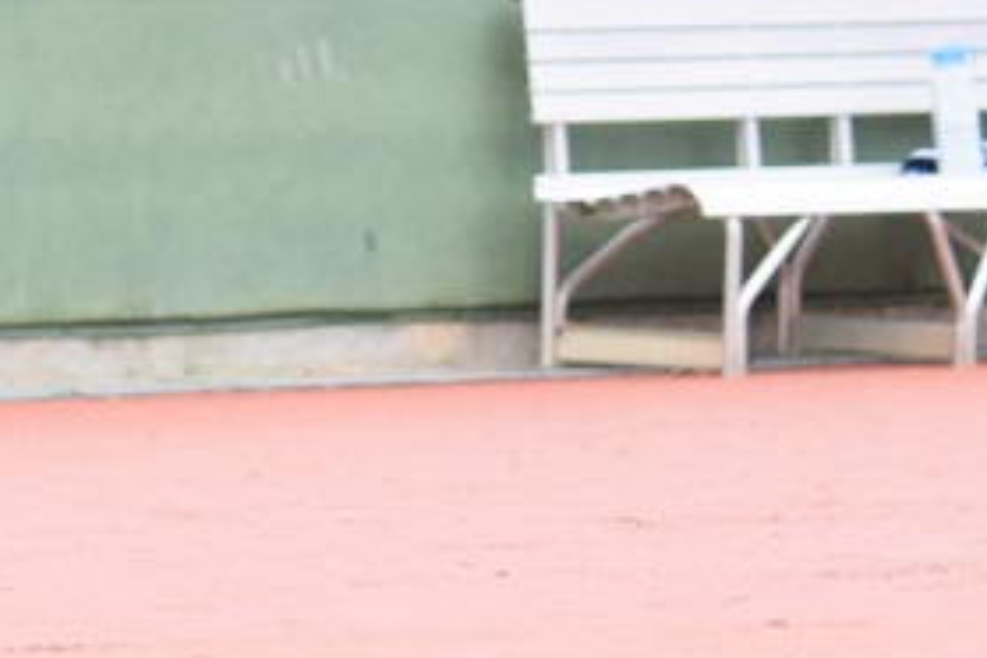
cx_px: -283
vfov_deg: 3.3
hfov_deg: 4.9
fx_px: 11514
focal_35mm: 420
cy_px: -156
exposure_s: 1/1250
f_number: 4.5
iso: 1250
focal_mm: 78
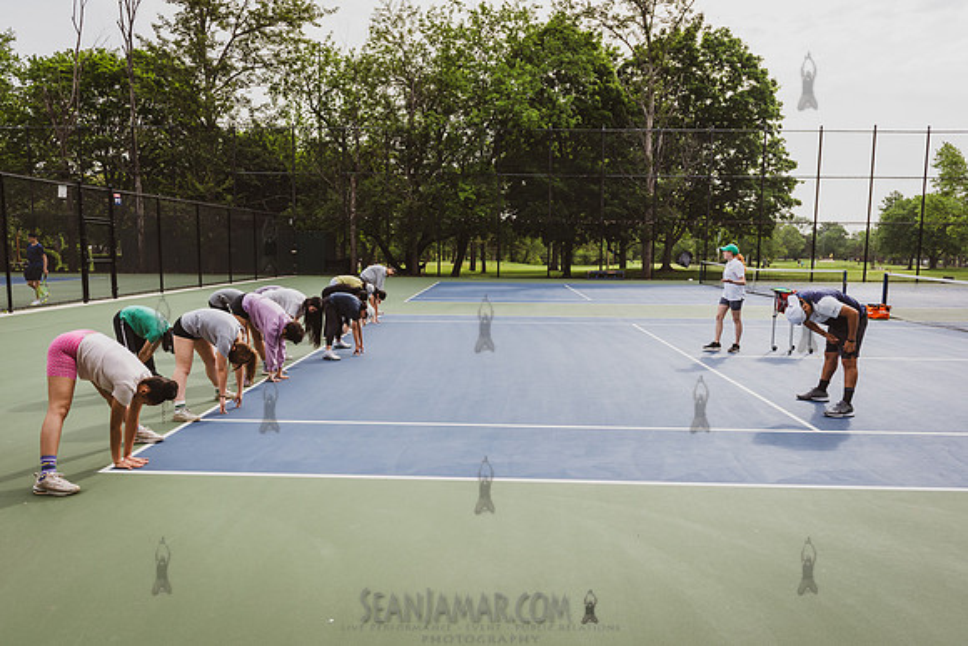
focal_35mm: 25
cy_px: 323
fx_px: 659
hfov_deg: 72.6
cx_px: 478
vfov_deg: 52.2
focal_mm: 24
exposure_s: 1/500
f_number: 5.6
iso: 200
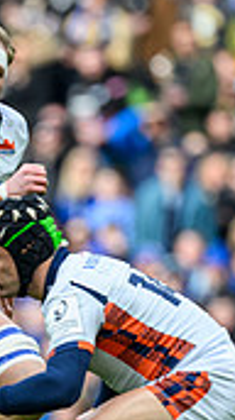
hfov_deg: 0.8
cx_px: -366
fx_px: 17819
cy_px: 376
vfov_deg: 1.4
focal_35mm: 1599
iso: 1000
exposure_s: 1/1600
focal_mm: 400
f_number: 4
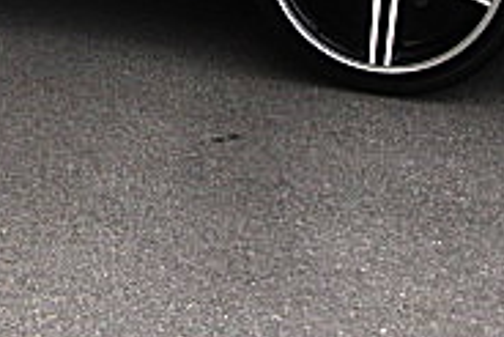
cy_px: -230
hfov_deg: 15.6
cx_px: 55
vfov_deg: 10.1
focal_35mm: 130
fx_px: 1821
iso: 50
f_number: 2.8
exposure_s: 1/320
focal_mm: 6.3
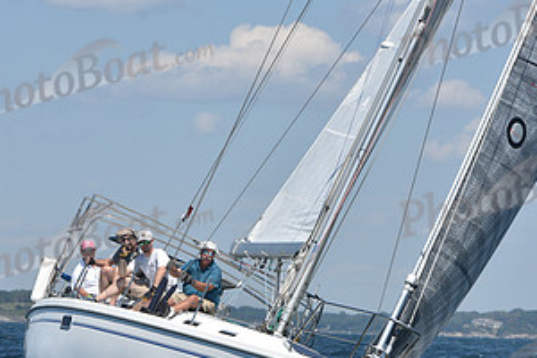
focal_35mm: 290
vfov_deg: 4.7
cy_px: 309
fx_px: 4325
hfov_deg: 7.1
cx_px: 308
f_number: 8
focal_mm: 150
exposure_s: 1/1000
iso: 200
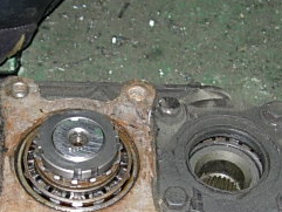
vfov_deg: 14.5
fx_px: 823
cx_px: 129
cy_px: 180
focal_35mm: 101
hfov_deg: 19.4
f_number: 2.8
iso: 79
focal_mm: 7.8
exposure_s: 1/64
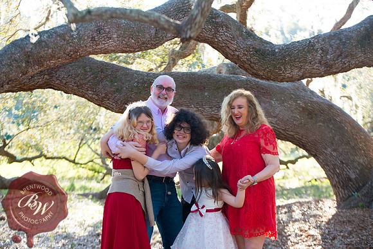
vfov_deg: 15.9
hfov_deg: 23.6
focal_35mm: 86
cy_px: 124
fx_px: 891
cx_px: 186
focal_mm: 86
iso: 200
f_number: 3.5
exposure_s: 1/160
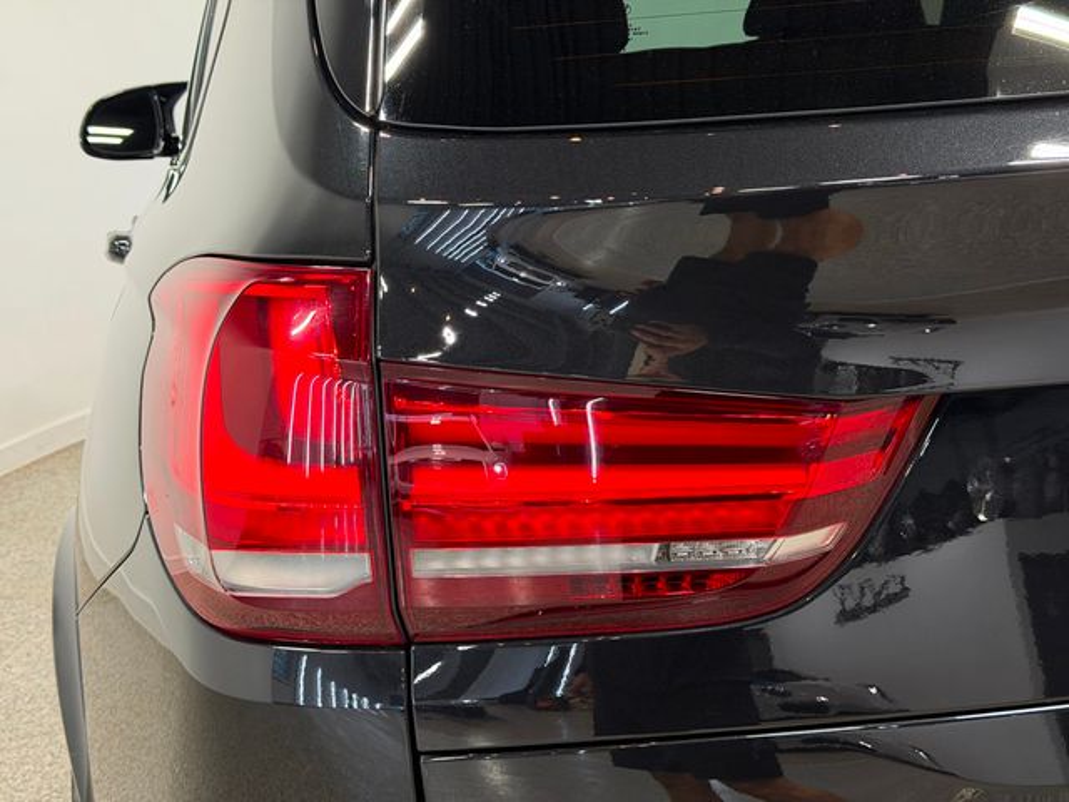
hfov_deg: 39.7
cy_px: 401
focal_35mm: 48
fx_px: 1482
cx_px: 534
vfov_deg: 30.3
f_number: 1.78
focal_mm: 6.76
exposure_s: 1/120
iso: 160
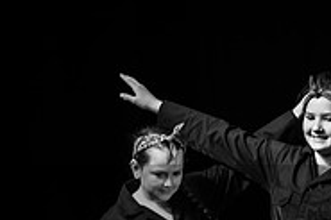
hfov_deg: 6.3
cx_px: 490
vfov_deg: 4.2
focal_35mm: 323
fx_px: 2967
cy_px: 310
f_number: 3.5
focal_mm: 100
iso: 1000
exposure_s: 1/60
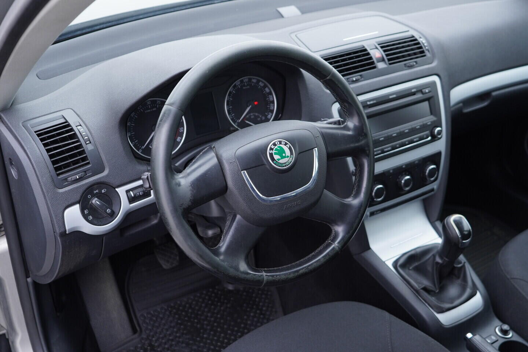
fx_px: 528
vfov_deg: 36.9
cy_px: 176
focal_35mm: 36
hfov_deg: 53.1
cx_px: 264
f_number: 2.8
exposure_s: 1/40
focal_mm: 24
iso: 250
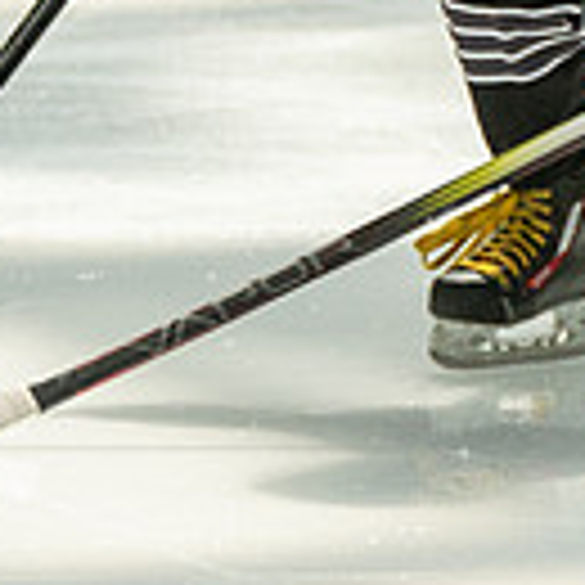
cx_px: 1099
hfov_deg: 1.8
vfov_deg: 1.8
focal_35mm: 985
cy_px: 67
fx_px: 18833
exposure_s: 1/5000
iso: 1600
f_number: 3.2
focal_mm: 176
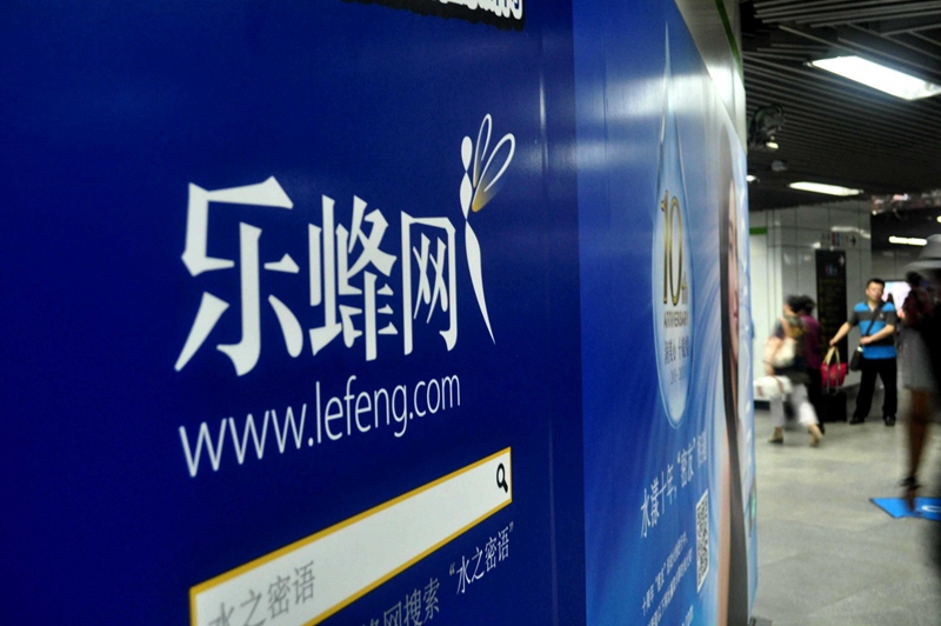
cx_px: 470
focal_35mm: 33
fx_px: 862
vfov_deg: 39.9
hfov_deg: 57.3
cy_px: 313
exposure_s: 1/10
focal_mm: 22
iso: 800
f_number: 5.6
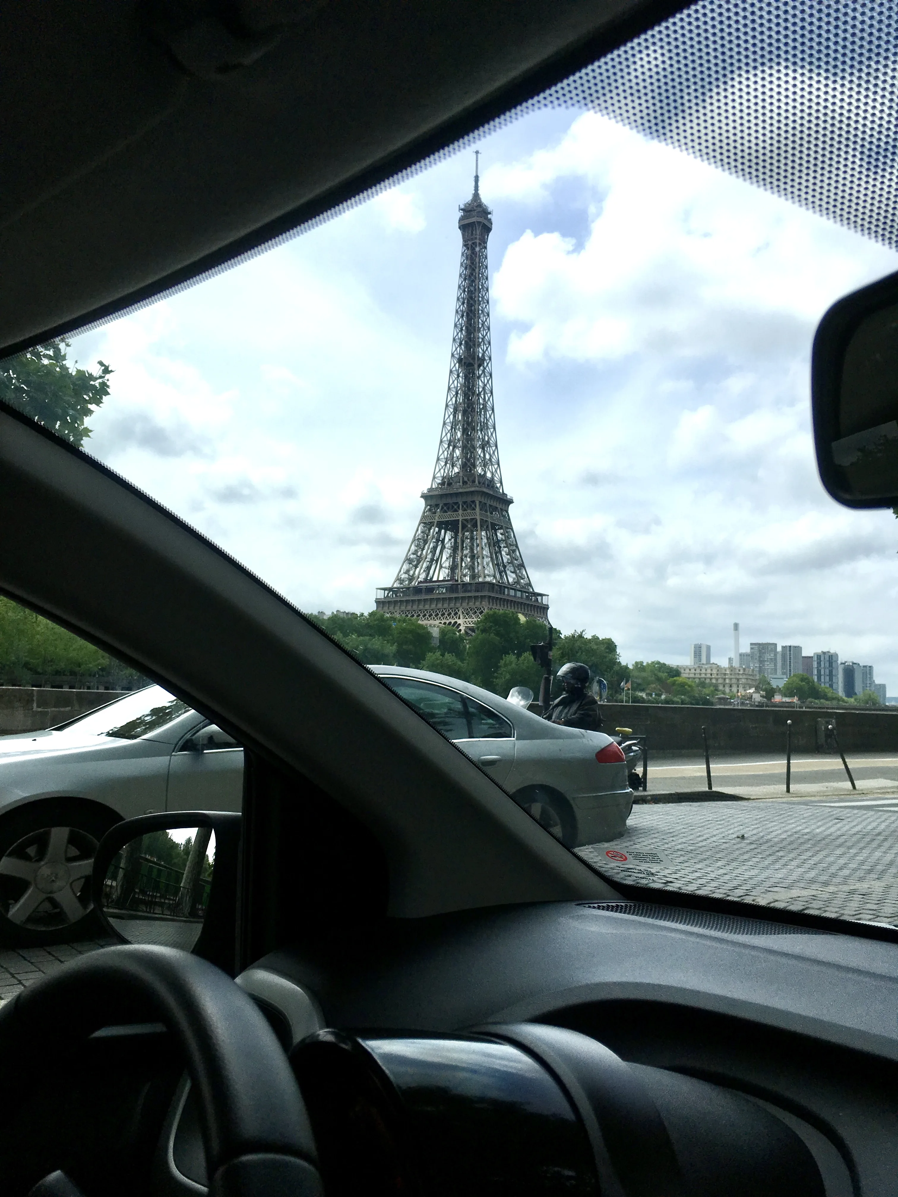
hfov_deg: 48.2
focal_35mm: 29
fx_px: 1003
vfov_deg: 61.7
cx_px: 449
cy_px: 598
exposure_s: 1/2564
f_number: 2.2
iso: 25
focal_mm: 4.15
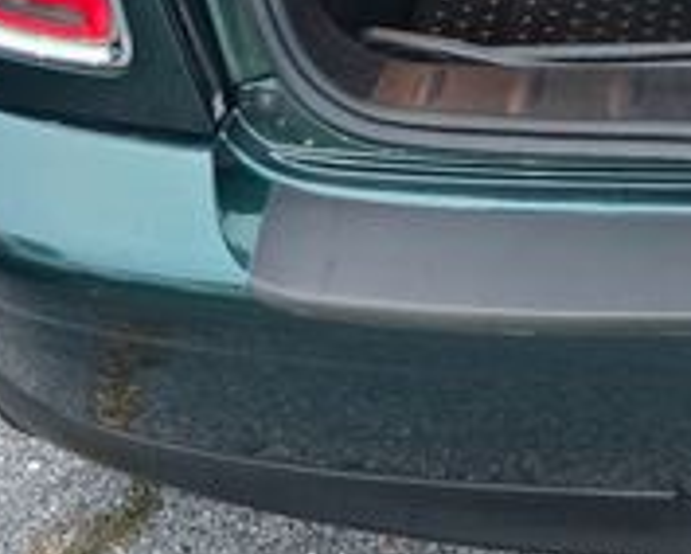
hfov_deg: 21.9
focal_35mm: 81
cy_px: -300
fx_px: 1658
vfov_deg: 17.0
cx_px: 816
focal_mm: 6.3
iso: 800
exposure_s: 1/120
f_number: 1.7
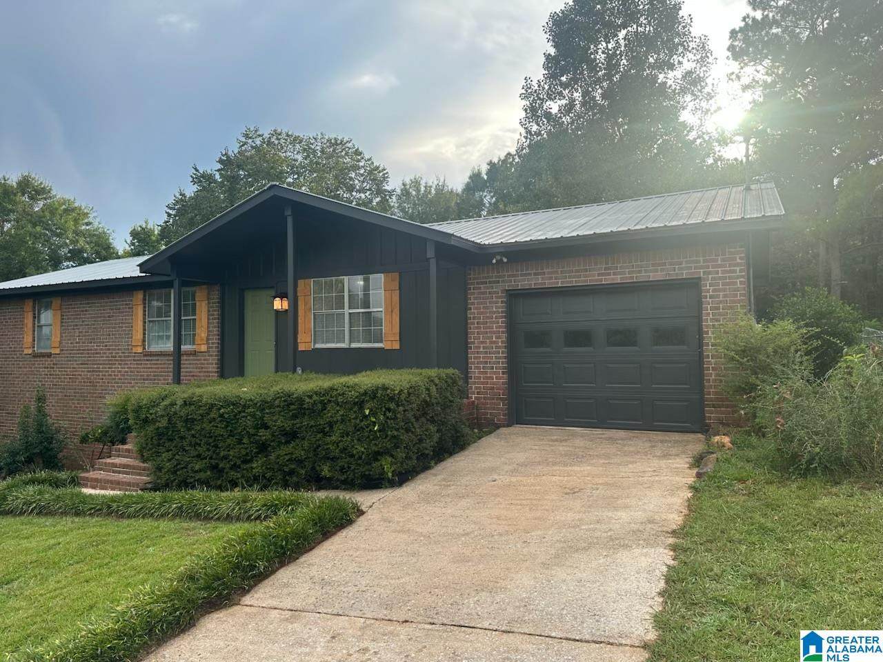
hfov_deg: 71.6
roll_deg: -0.1
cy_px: 331
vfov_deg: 56.8
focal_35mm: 24
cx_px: 442
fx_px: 612
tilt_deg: +1.9
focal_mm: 6.86
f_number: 1.78
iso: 80
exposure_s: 1/1256
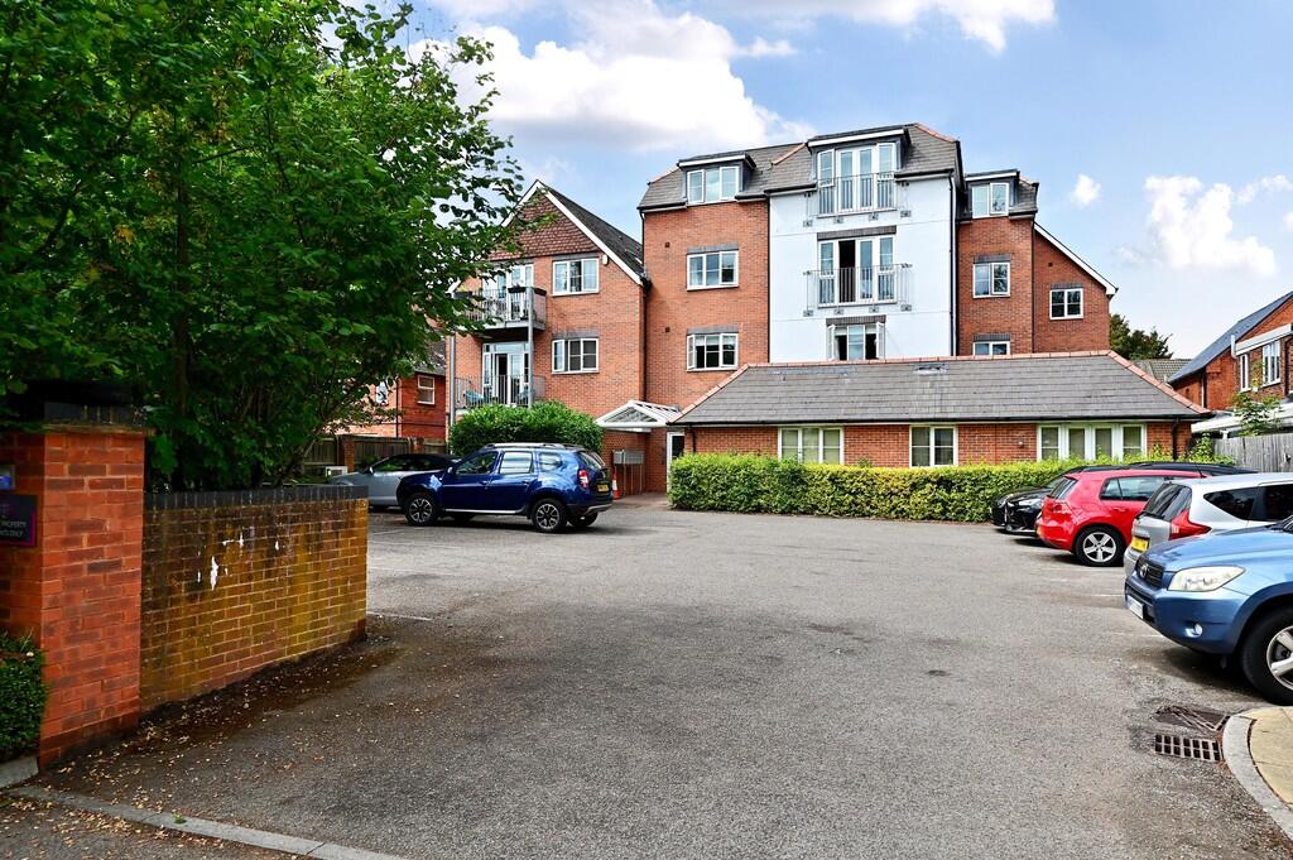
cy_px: 430
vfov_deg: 53.1
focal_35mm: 24
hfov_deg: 73.8
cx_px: 646
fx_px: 861
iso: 400
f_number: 5.6
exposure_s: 1/1600
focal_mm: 24
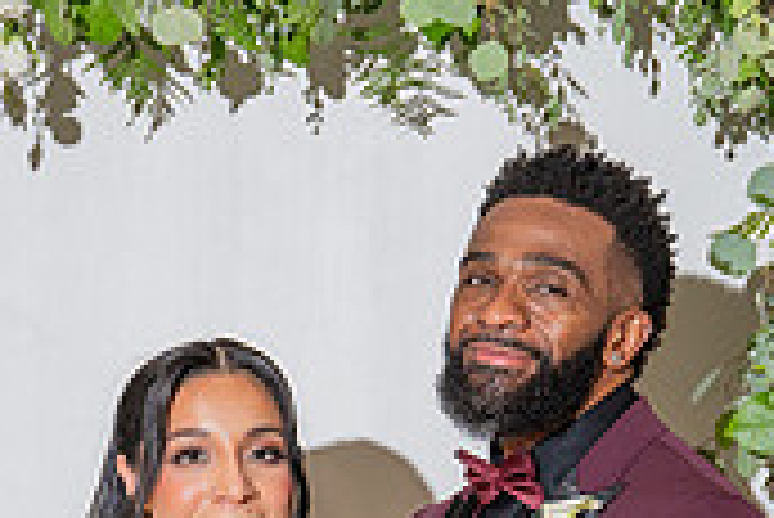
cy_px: 726
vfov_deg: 8.1
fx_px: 3572
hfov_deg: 12.4
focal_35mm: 166
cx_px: 288
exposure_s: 1/200
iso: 800
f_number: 4
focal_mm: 47
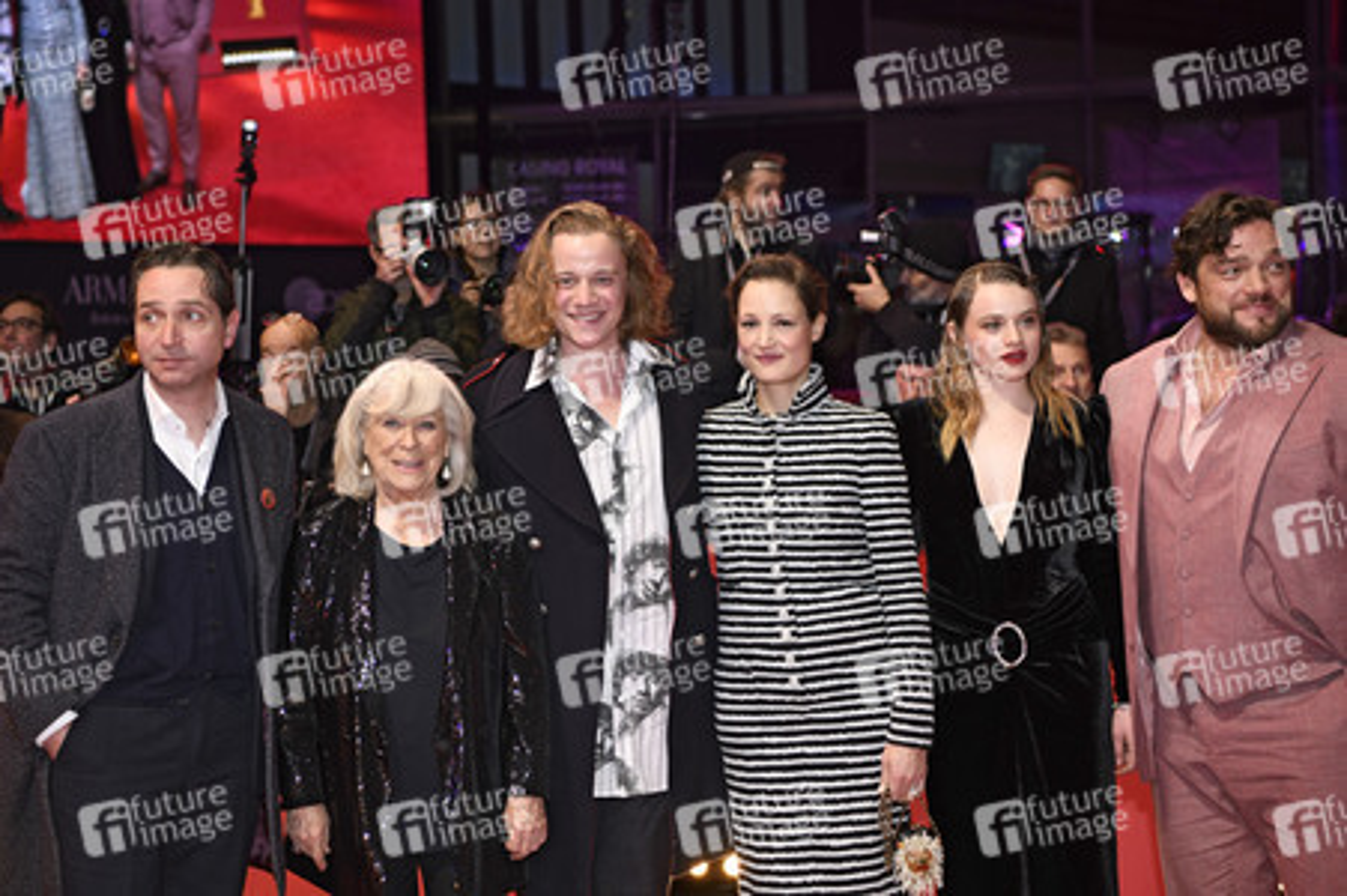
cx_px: 674
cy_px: 448
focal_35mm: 56
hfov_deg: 35.7
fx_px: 2094
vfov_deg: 24.2
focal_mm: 56
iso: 800
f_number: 3.5
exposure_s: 1/400
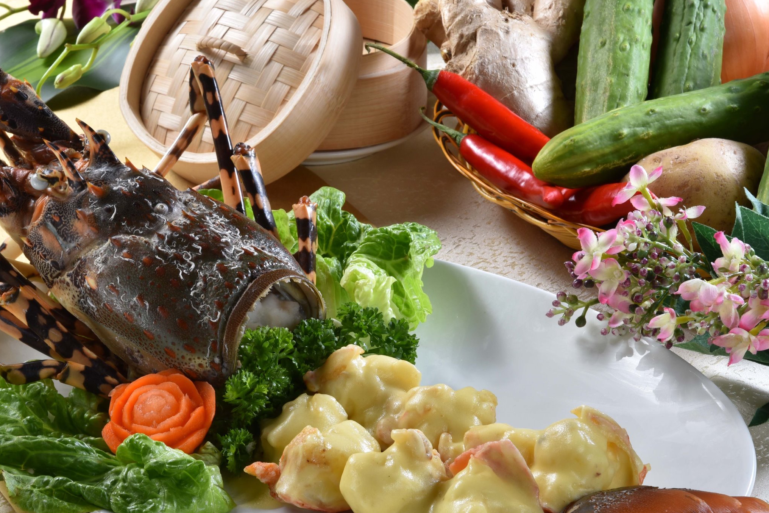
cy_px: 338
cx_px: 311
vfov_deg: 9.8
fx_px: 2990
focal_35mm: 140
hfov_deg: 14.6
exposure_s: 1/125
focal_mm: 105
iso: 400
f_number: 22
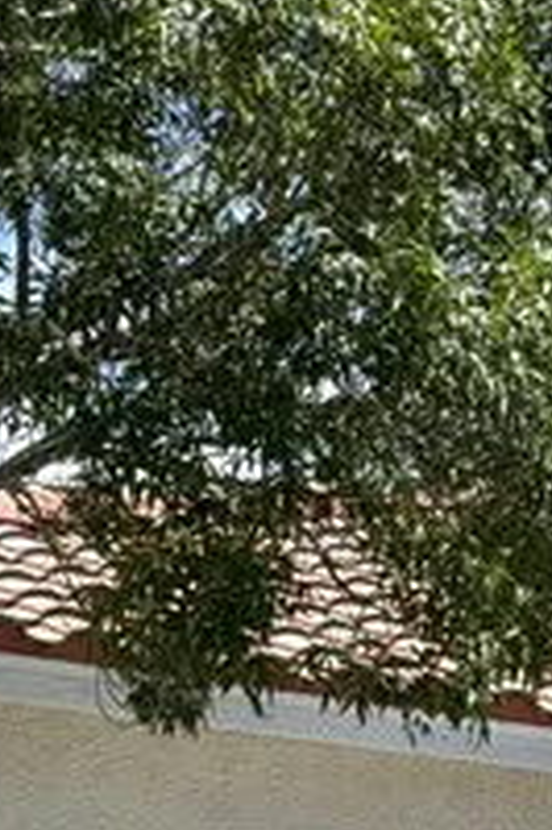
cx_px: 797
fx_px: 3433
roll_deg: -3.4
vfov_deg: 13.5
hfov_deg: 9.0
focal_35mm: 149
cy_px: 938
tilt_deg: +4.7
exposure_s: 1/2227
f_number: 1.8
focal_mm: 3
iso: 25
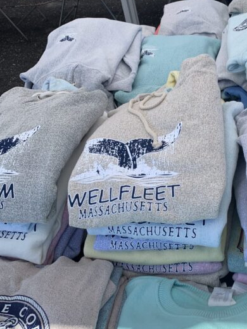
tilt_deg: -41.8
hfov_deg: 35.3
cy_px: 154
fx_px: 381
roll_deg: +9.1
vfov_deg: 46.8
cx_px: 180
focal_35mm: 40
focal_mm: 4.25
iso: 25
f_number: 1.8
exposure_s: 1/2208
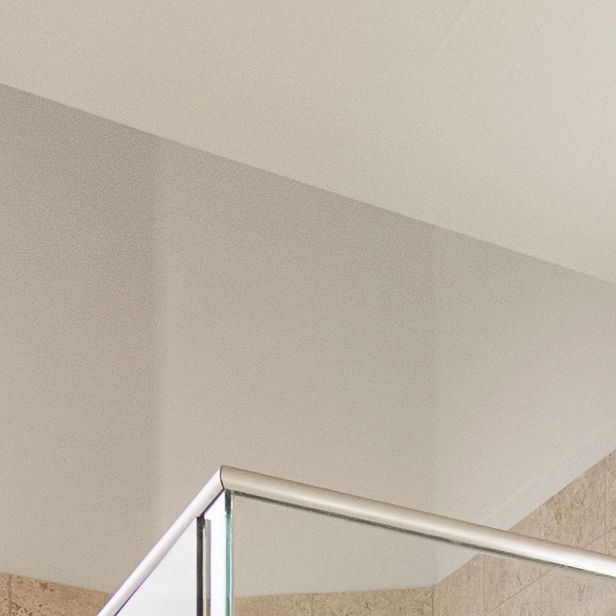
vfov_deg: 16.5
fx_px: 1671
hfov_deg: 18.6
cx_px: 910
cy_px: 1191
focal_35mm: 83
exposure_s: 1/125
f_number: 8
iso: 400
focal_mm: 10
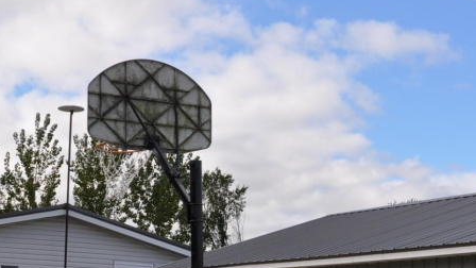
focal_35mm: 81
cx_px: 322
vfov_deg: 14.7
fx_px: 1022
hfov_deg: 26.0
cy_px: 246
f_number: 9
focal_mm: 20
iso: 200
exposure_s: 1/320
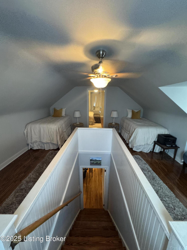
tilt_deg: -14.1
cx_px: 94
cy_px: 125
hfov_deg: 85.7
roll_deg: +0.0
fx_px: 101
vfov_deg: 102.1
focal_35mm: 14
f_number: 2.2
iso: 640
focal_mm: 2.22
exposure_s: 1/60
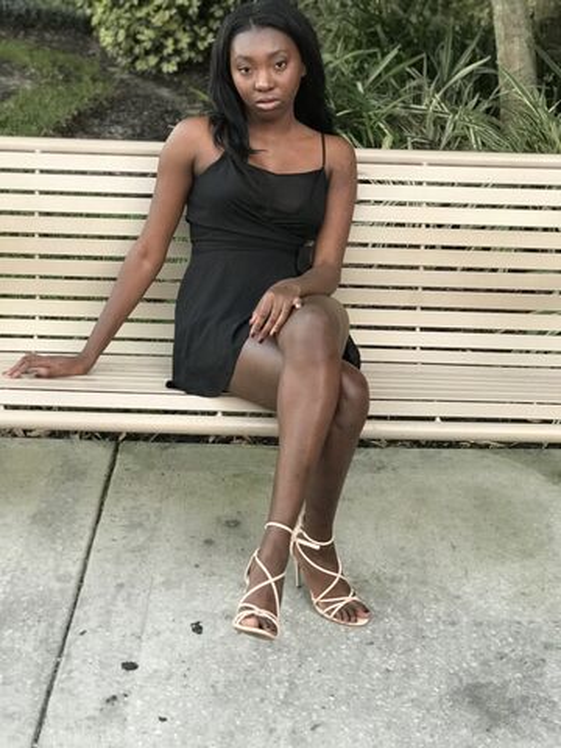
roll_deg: -1.2
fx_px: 1232
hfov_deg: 25.7
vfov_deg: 33.8
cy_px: 374
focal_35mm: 57
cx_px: 280
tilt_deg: -22.6
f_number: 2.8
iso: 320
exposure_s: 1/120
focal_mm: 6.6
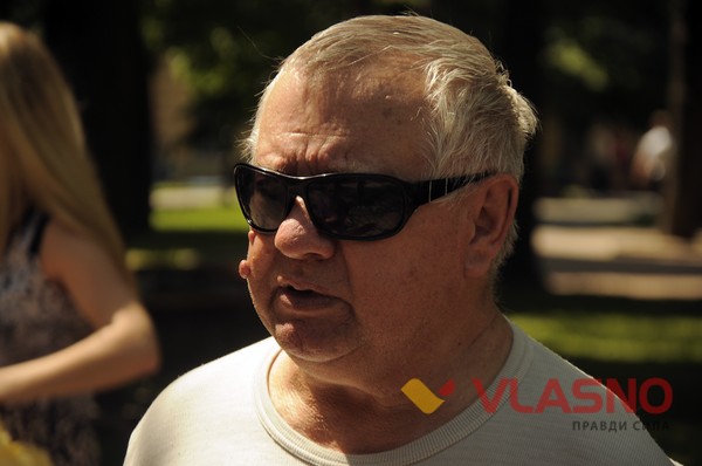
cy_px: 233
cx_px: 351
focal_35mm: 158
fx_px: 3066
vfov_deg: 8.7
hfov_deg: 13.1
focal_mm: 105
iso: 200
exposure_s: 1/160
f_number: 5.6
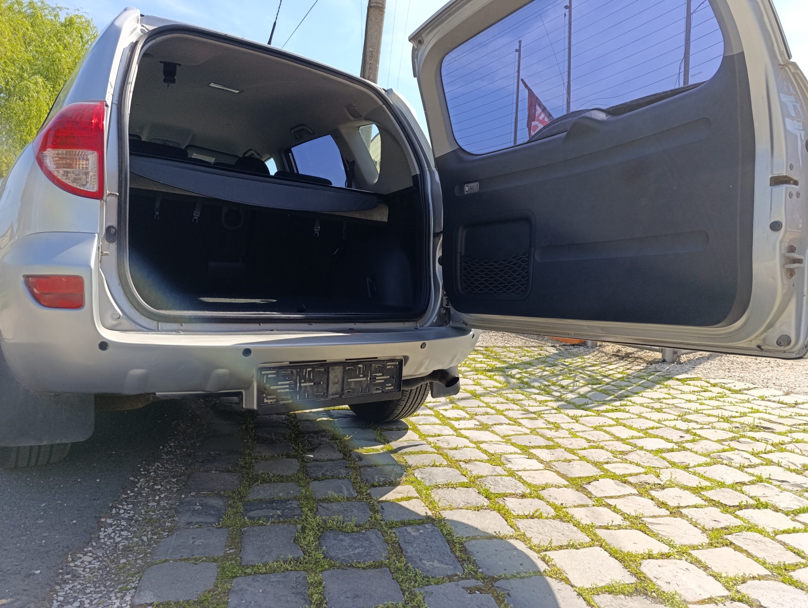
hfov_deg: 73.8
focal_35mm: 23
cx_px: 404
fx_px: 538
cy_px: 304
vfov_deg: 59.0
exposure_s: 1/377
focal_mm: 6.14
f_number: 1.6
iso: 50
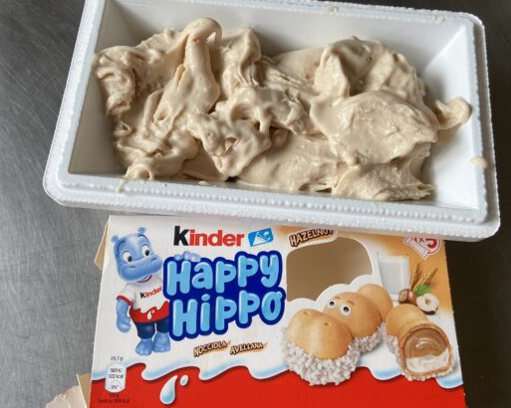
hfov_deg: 54.2
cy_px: 181
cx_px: 261
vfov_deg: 44.4
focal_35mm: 33
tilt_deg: -70.9
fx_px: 499
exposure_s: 1/121
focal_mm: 4.25
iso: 100
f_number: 1.8
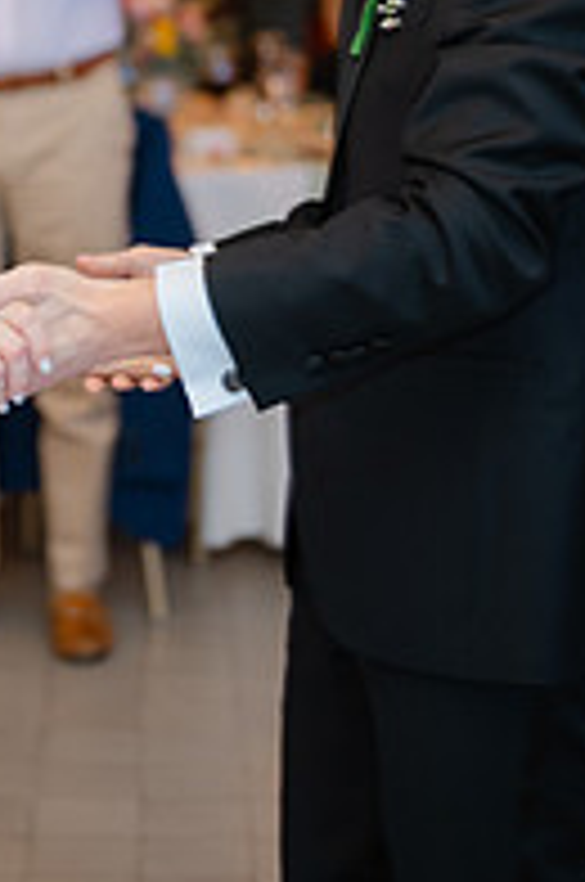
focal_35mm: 115
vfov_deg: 17.6
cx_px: -4
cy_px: 108
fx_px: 2813
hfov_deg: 11.7
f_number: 1.8
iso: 320
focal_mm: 50
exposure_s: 1/125
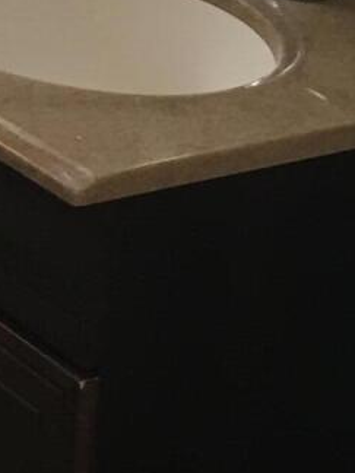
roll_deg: -1.0
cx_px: -174
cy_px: -112
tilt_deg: -14.7
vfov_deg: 10.8
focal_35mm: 179
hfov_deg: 8.1
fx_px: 2448
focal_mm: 4.15
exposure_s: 1/30
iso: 100
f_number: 2.2
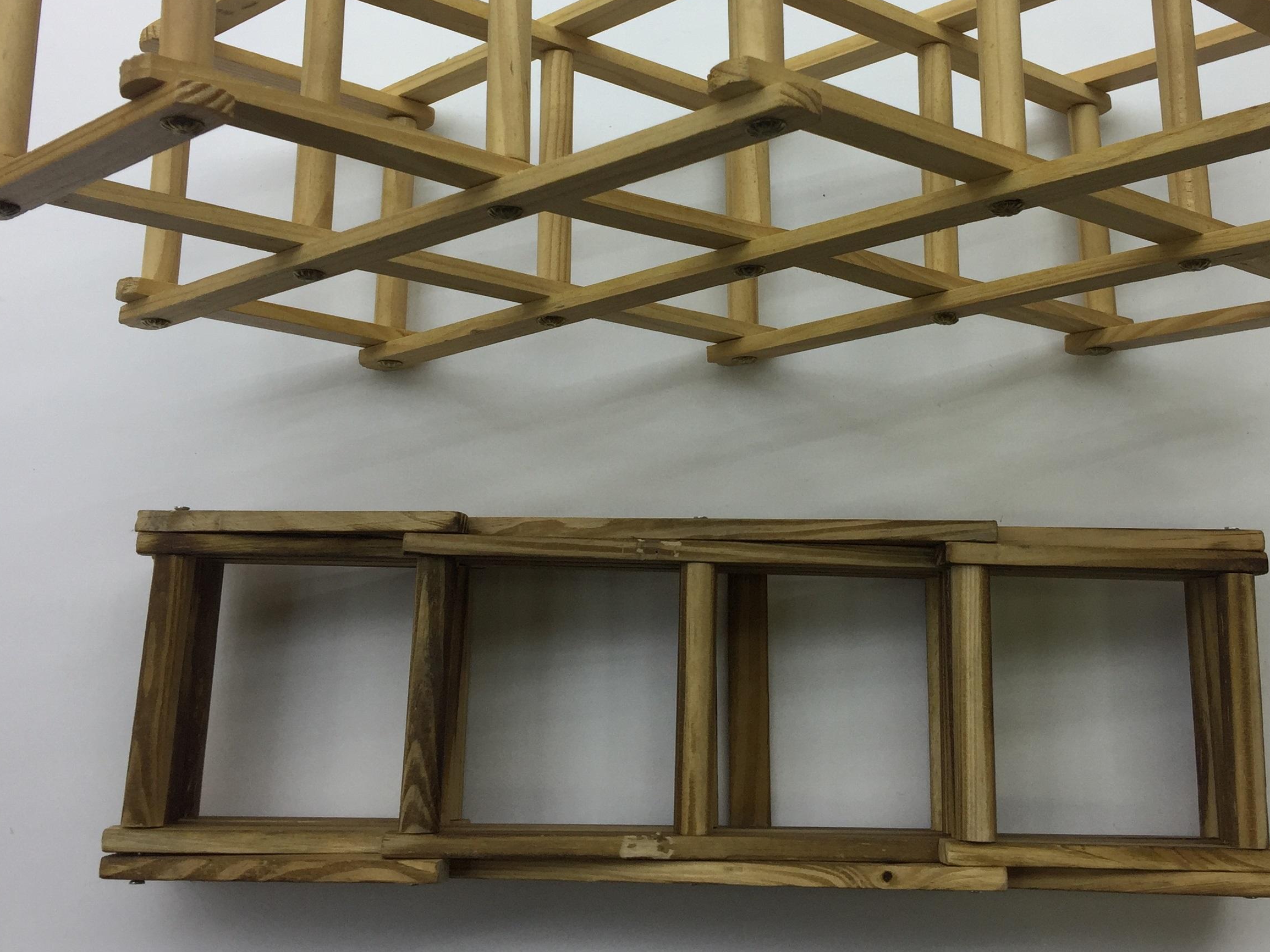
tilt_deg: -75.7
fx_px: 1504
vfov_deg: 34.7
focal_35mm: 41
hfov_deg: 45.7
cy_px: 298
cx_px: 706
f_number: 2.2
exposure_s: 1/100
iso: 40
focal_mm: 4.15
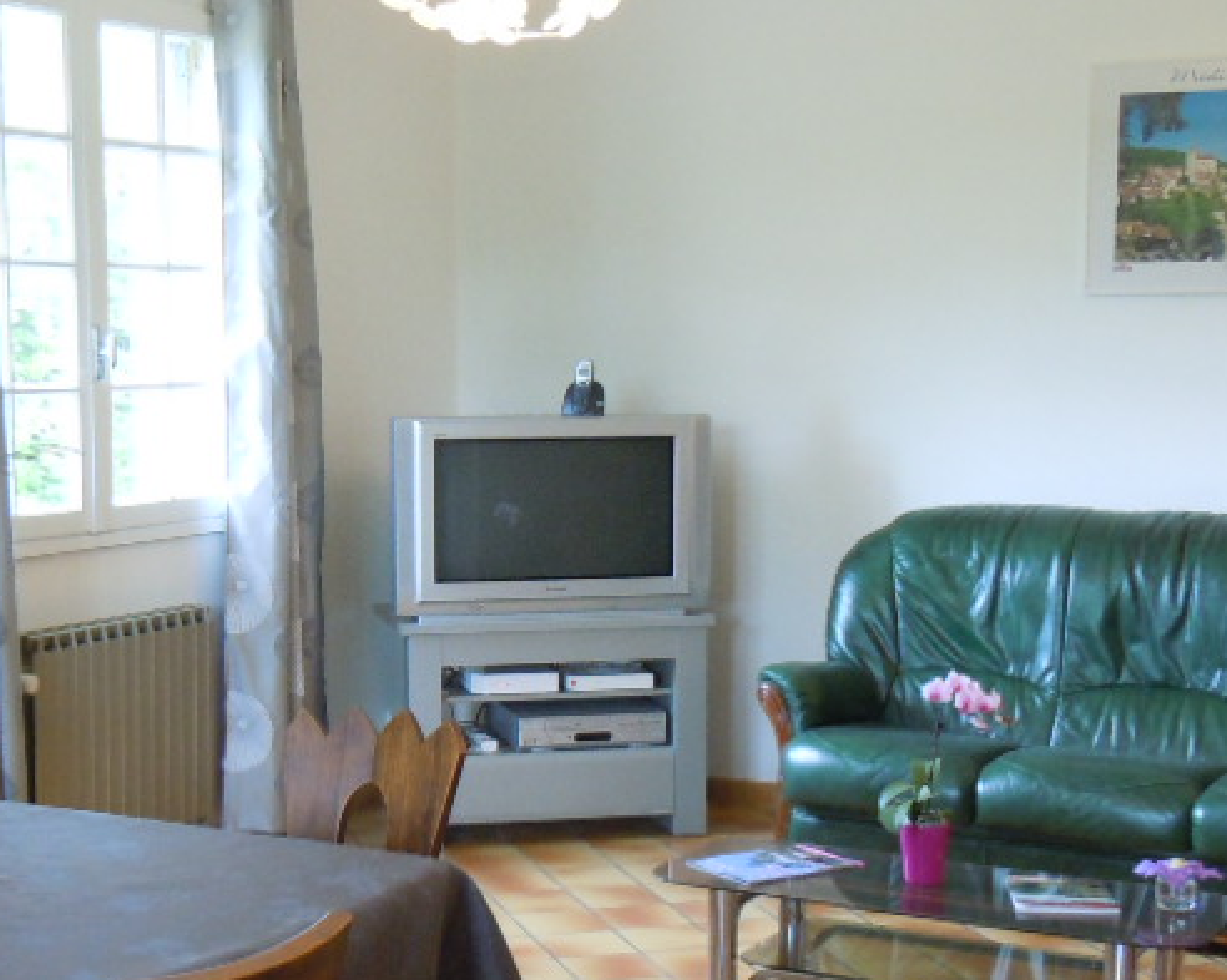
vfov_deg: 24.9
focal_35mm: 61
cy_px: 596
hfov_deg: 30.9
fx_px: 2214
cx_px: 486
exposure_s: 1/30
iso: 400
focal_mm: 5.4
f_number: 3.5
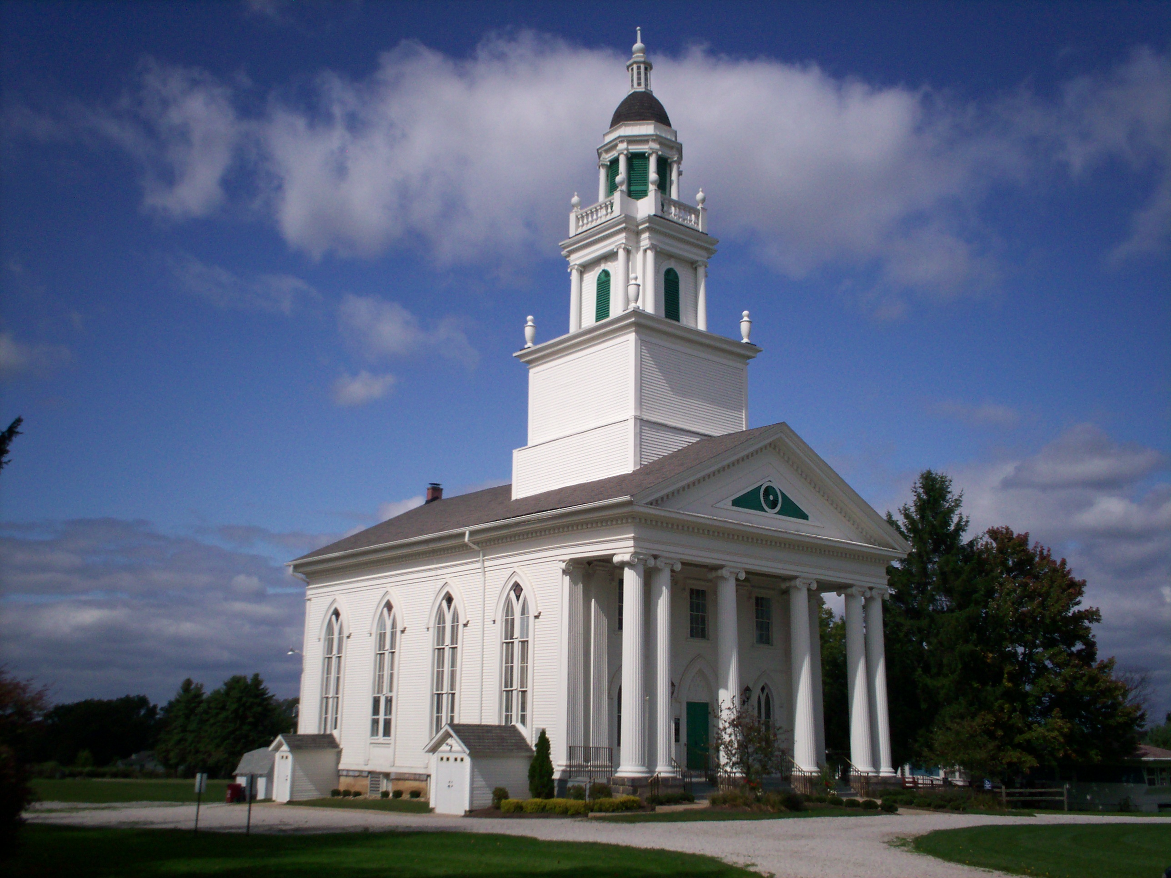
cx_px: 586
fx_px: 1218
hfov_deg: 51.4
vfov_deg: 39.7
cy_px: 439
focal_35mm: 36
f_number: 4.5
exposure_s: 1/1597
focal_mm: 6
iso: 100
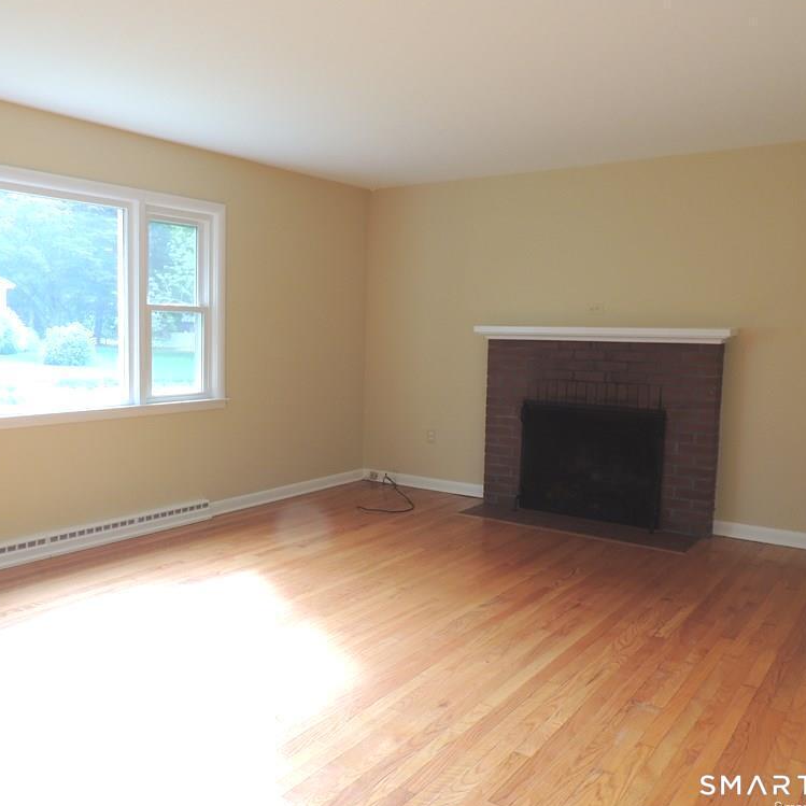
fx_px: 764
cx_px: 327
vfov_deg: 55.6
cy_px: 405
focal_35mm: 29
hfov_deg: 55.3
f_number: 3
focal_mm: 4.3
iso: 125
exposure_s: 1/30
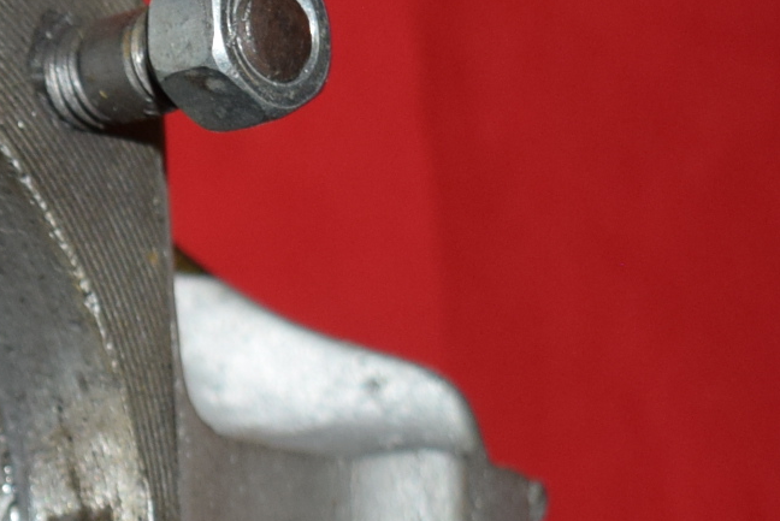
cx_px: -853
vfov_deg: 8.6
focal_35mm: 159
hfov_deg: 11.4
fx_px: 3454
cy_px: 189
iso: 400
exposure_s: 1/200
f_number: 5
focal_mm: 23
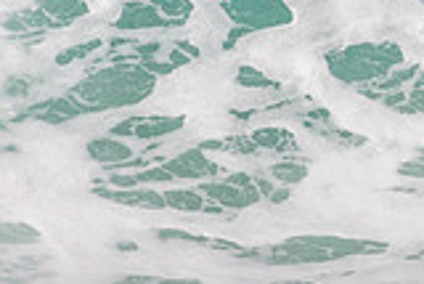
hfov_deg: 0.7
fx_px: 34233
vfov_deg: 0.5
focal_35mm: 2904
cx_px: 763
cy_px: -97
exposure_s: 1/2000
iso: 1400
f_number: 11
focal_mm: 800
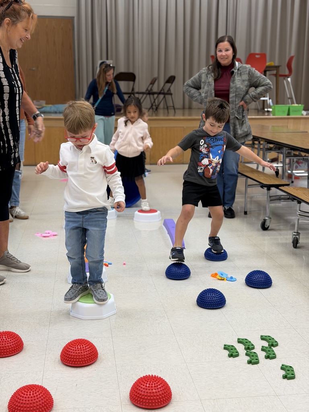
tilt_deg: -11.3
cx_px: 154
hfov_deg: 30.3
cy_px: 206
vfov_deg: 39.7
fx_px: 571
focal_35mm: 48
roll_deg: -0.1
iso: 80
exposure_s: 1/60
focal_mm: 6.76
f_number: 1.78
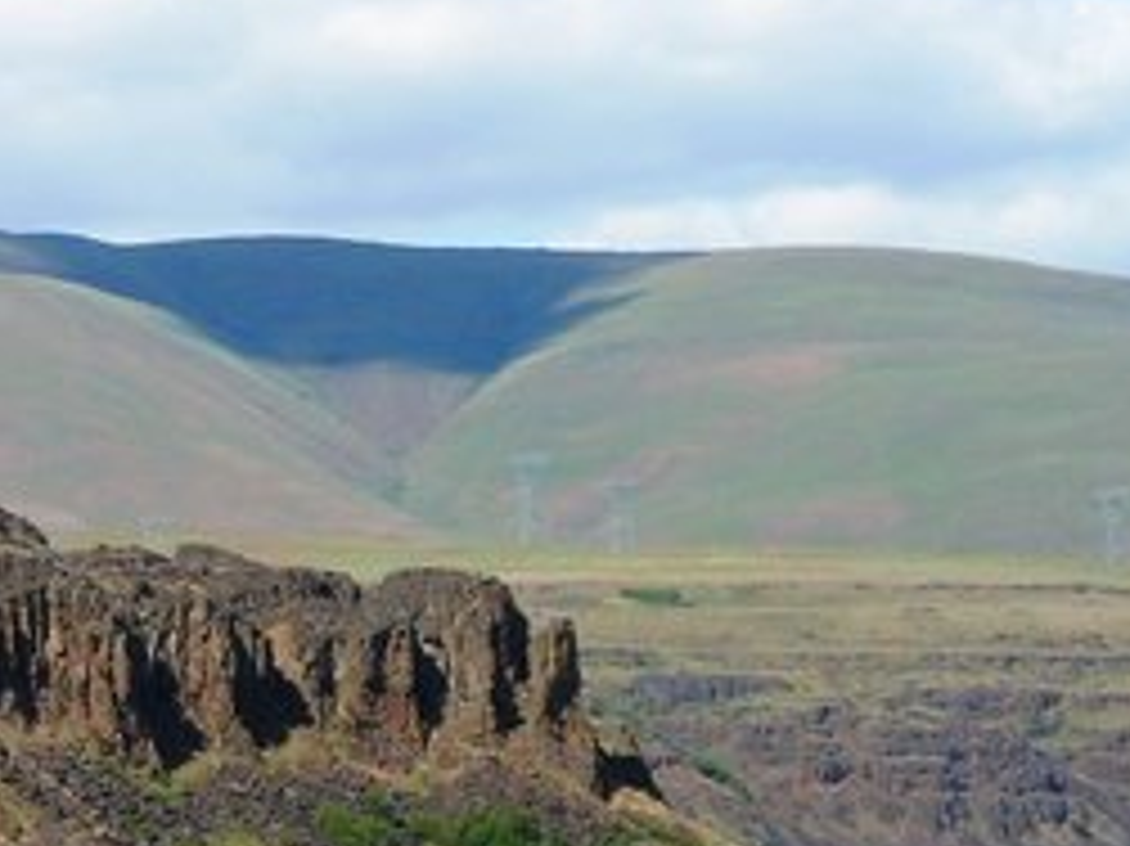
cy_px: 668
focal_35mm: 273
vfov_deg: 5.4
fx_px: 8908
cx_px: -360
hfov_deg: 7.2
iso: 80
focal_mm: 13.6
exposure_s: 1/640
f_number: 4.4
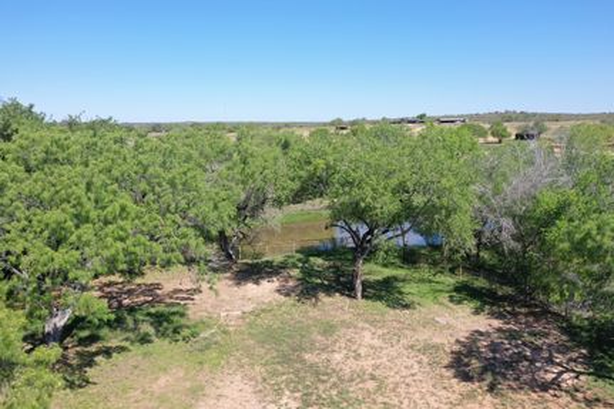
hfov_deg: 65.5
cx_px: 307
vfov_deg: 46.4
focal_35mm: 28
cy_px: 204
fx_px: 477
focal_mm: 10.26
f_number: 5.6
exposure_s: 1/320
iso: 100
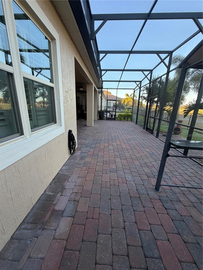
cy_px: 135
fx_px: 109
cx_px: 102
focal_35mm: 14
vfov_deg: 102.1
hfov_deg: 85.7
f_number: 2.2
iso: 64
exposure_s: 1/121
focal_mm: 2.22
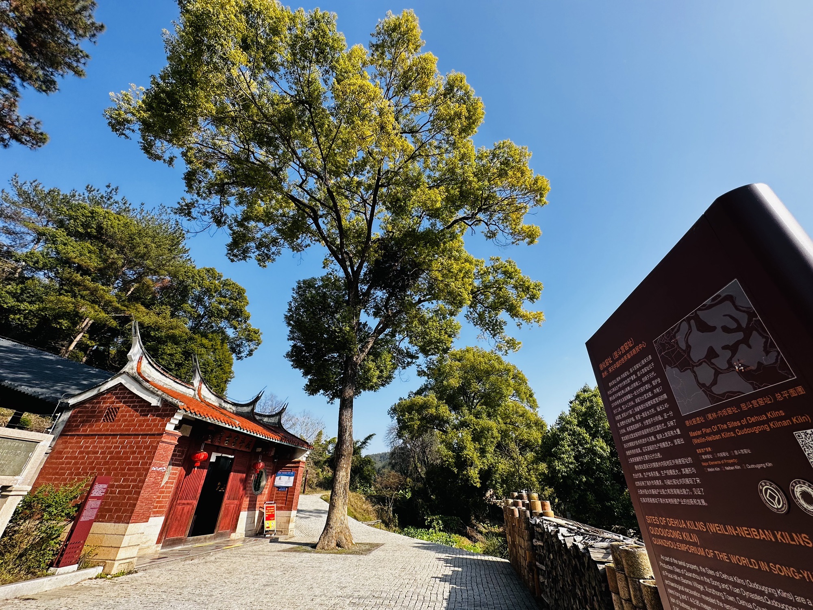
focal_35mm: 14
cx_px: 406
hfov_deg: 102.1
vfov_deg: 85.7
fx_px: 329
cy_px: 305
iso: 50
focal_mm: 2.22
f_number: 2.2
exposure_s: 1/1208
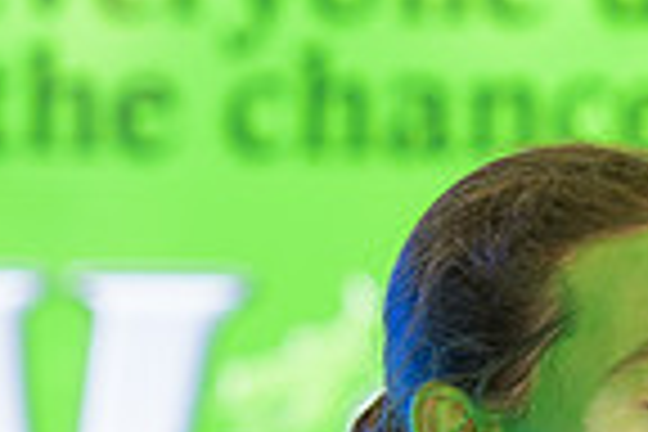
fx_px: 11609
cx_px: 693
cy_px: 569
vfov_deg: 2.1
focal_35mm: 645
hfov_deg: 3.2
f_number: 3.2
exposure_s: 1/125
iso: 400
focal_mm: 160
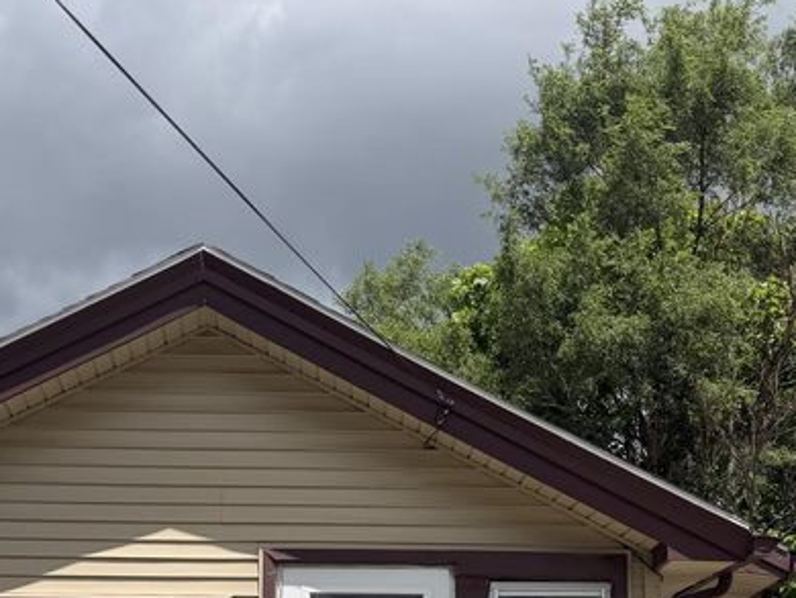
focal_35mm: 63
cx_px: 288
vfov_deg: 21.7
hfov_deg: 30.5
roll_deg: -0.8
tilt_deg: +7.2
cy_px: 706
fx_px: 1450
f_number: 1.78
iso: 80
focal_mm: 6.76
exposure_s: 1/6173
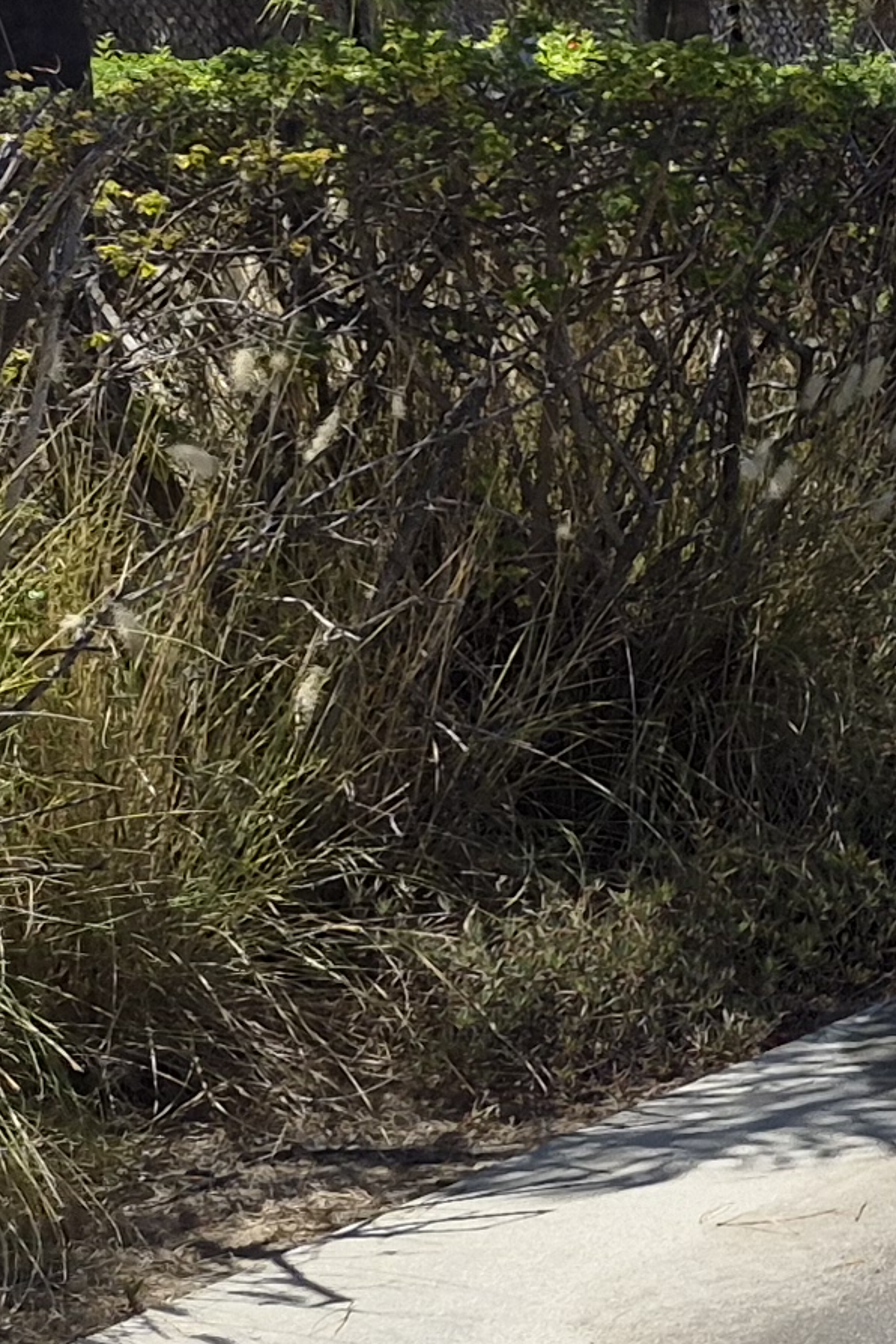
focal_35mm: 107
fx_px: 3994
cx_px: 2873
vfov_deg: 19.1
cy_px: 670
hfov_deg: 9.4
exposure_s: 1/4512
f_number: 1.8
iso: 80
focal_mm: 5.4
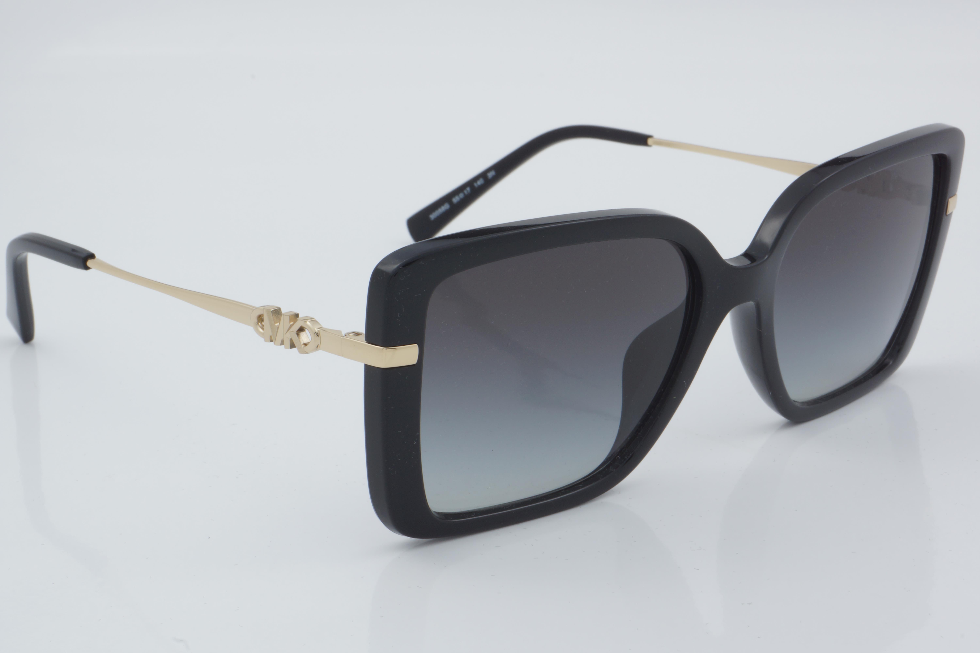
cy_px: 326
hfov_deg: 27.0
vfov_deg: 18.2
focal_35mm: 75
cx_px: 490
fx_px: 2042
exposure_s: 1/4
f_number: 32
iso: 100
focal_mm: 50
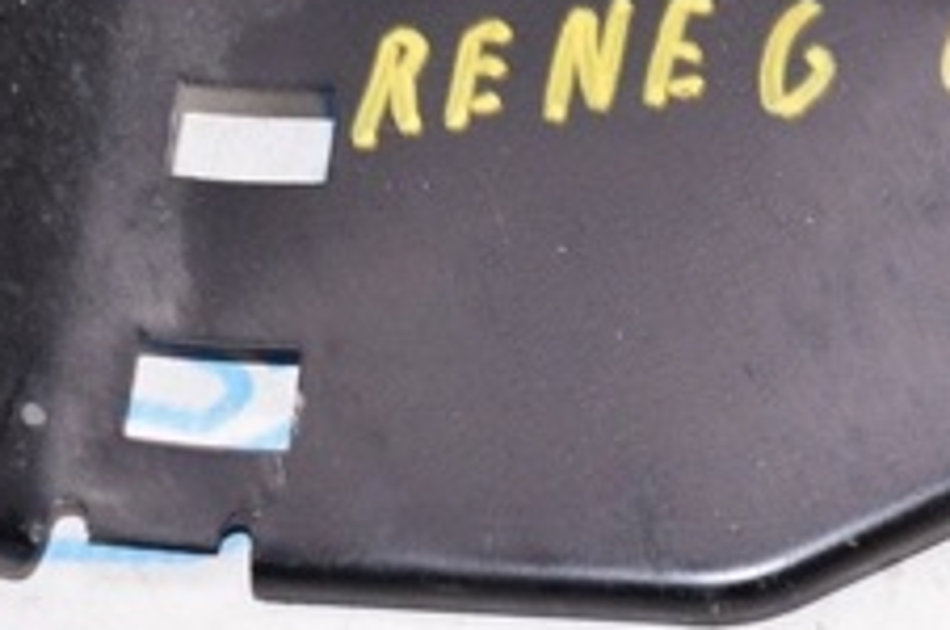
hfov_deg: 15.1
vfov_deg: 10.0
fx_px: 3584
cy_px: 23
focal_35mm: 136
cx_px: 614
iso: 1600
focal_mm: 32
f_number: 8
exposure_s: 1/100
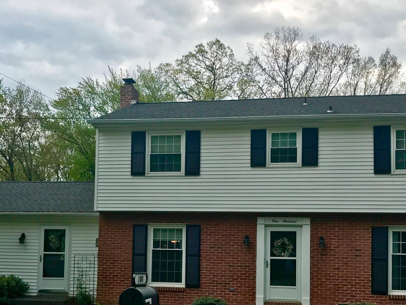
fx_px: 539
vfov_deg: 31.1
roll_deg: -0.8
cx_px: 187
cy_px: 220
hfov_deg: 41.2
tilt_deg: +3.7
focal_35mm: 46
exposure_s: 1/1008
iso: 20
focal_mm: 3.99
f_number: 1.8
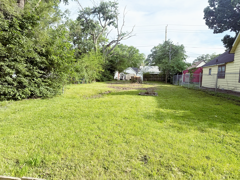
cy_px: 90
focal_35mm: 24
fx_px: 166
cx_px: 120
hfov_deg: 71.6
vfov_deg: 56.8
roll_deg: -1.5
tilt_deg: -3.7
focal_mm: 6.76
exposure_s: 1/2053
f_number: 1.78
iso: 80
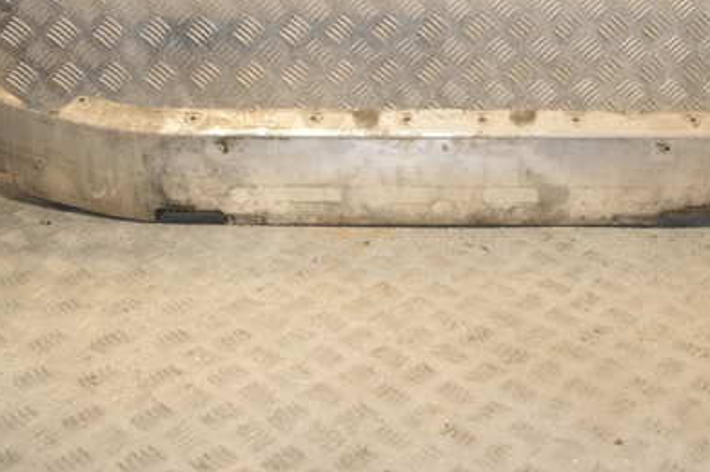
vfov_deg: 22.7
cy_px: 105
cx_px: 425
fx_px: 1163
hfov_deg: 33.9
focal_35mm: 59
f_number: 7.1
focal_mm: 24
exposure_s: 1/200
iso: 800
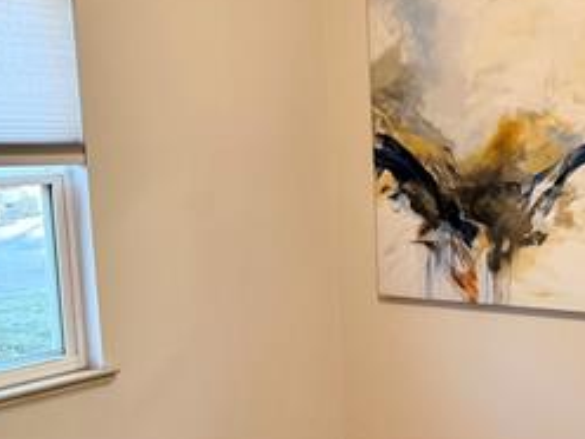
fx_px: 1048
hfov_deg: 29.8
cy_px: 323
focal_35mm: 62
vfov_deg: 23.4
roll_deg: -0.1
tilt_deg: -10.0
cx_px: 535
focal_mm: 6.76
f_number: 1.78
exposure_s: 1/120
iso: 160
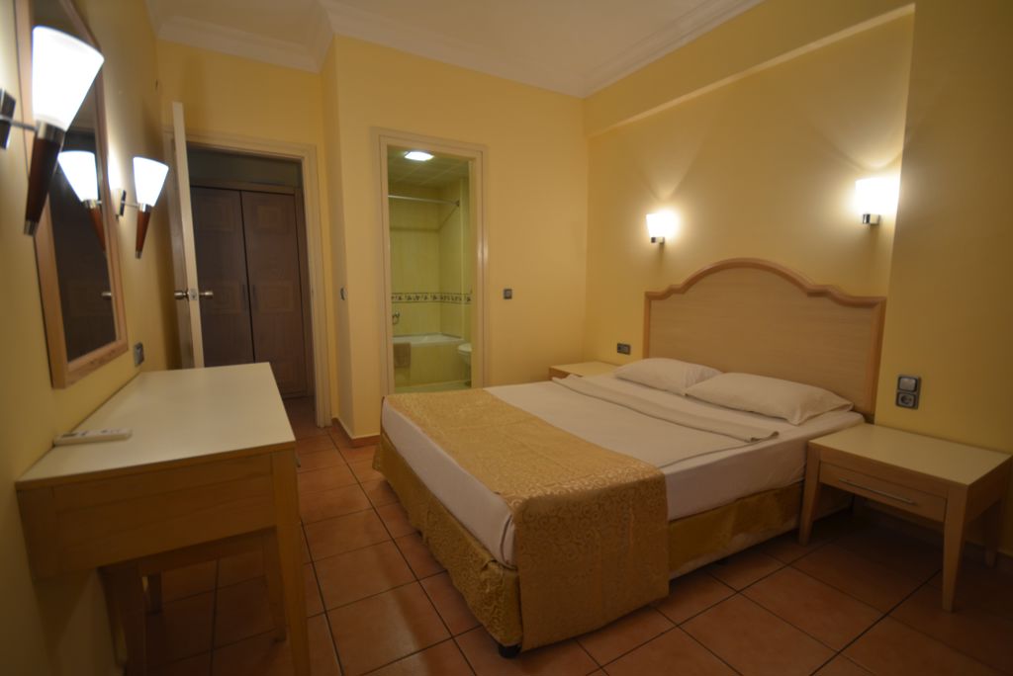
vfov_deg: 72.1
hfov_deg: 94.9
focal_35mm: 16
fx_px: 465
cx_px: 506
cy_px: 338
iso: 200
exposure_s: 1/15
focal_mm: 11
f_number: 4.2
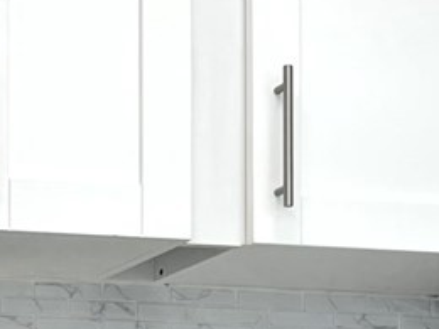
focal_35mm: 160
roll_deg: -0.4
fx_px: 2029
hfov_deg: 12.0
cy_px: 487
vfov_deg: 9.1
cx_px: -122
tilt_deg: +3.5
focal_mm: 5.1
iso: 40
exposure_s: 1/120
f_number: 1.6
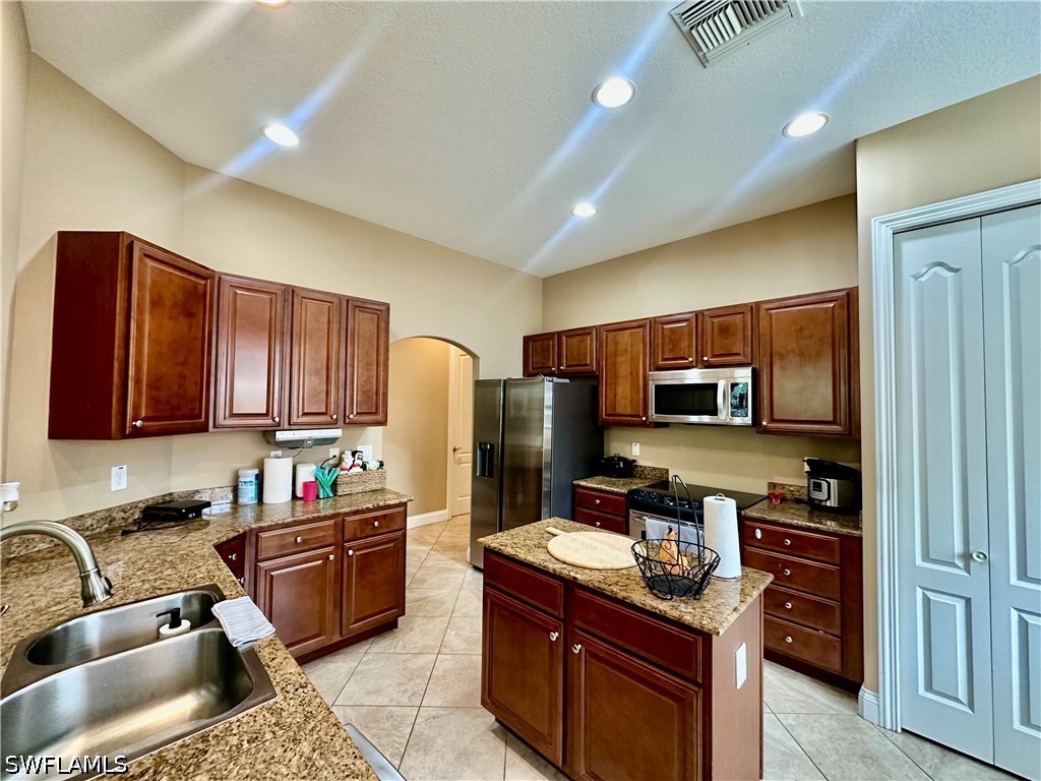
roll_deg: -0.9
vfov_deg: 85.7
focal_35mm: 14
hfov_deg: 102.1
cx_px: 520
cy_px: 390
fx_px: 421
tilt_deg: +2.3
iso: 320
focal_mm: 2.22
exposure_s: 1/60
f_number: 2.2
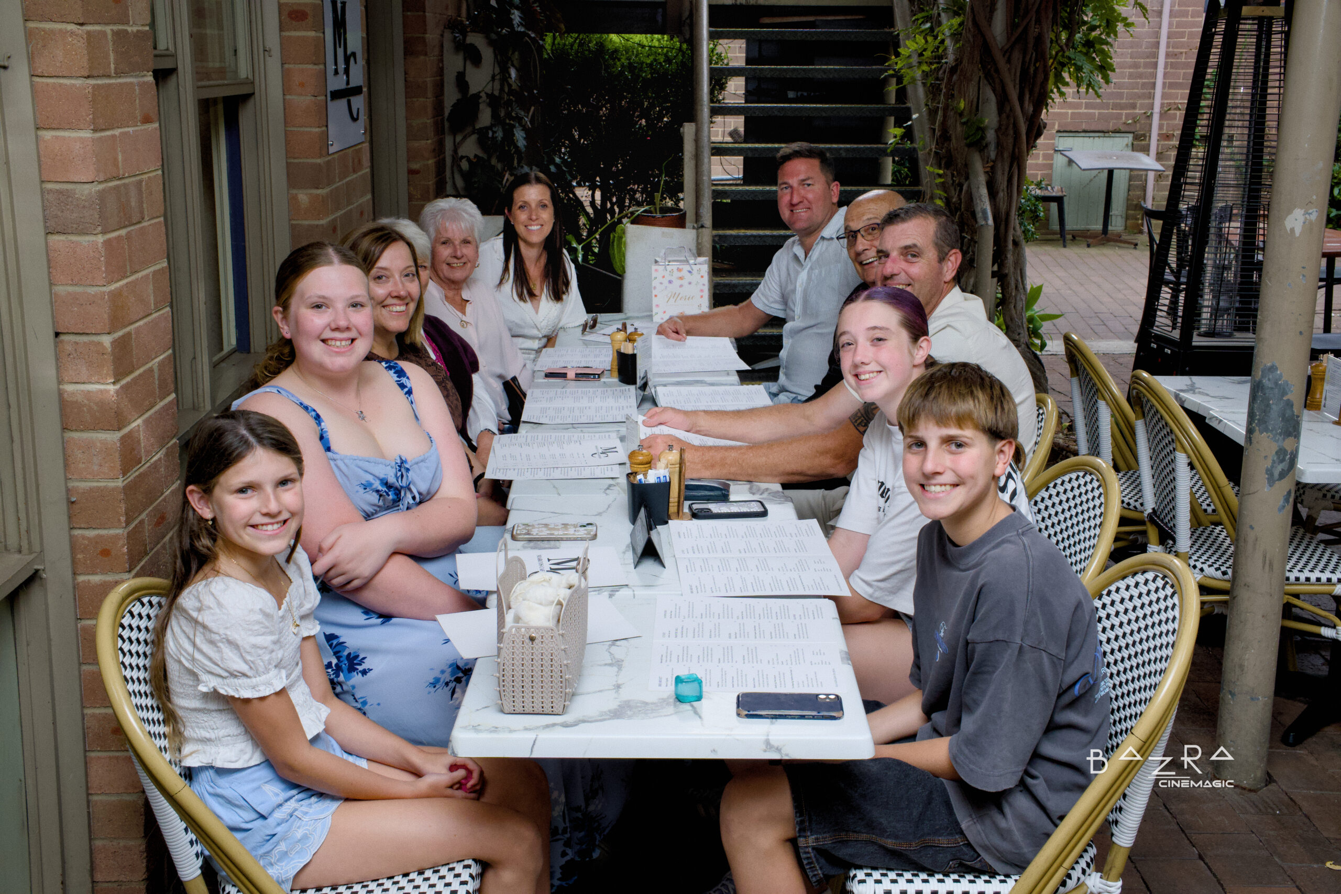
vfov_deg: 32.2
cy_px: 447
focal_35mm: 42
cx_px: 670
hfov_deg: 46.8
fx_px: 1548
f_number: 10
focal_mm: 27.7
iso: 640
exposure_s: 1/160
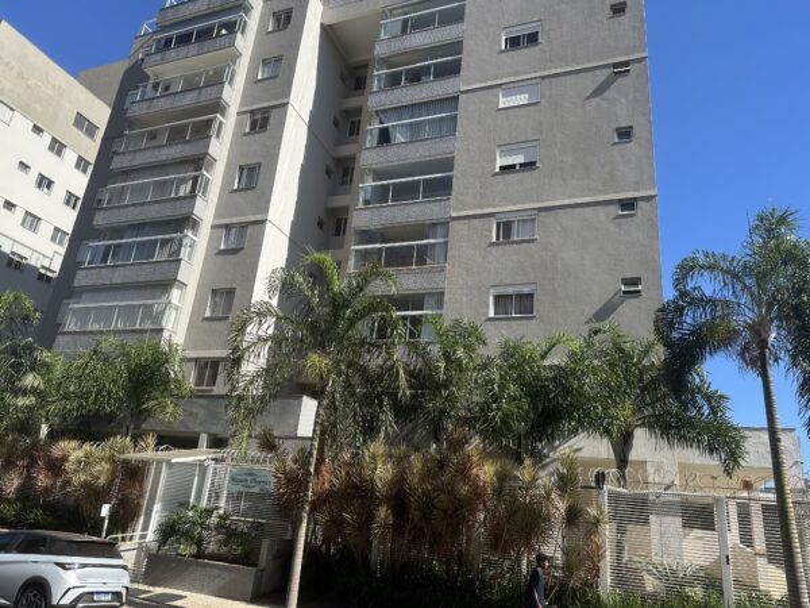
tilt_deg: +19.7
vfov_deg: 56.8
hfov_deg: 71.6
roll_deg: -5.5
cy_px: 304
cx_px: 405
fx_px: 562
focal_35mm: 24
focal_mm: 6.86
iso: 80
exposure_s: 1/2410
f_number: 1.78
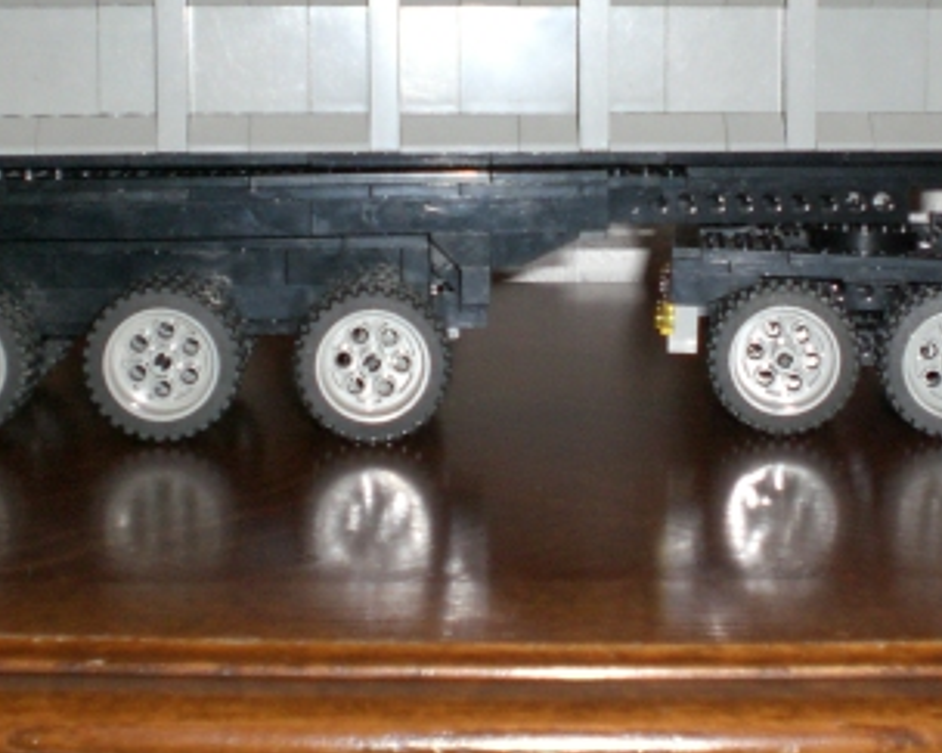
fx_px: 2174
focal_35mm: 78
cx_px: 629
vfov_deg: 19.5
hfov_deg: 24.3
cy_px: 186
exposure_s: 1/60
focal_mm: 6.3
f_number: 3.1
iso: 200
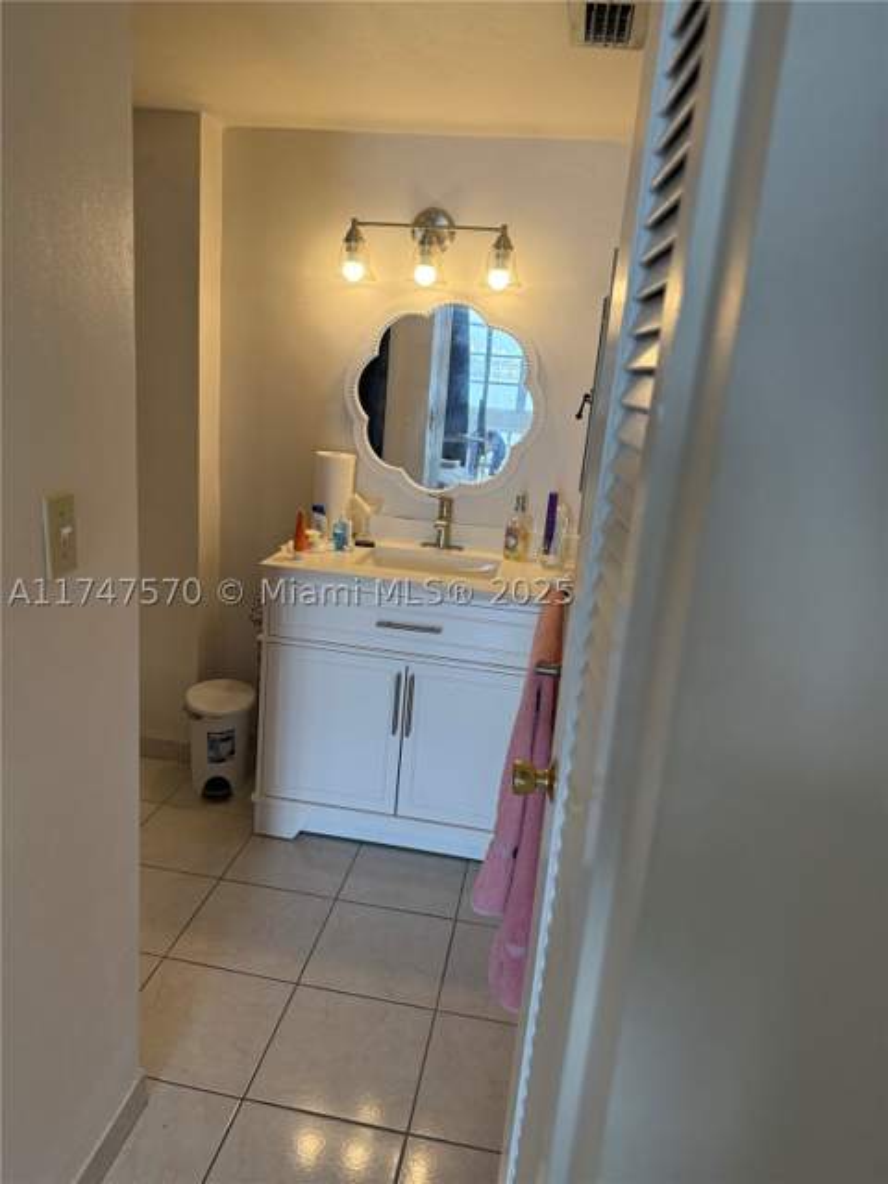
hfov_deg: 56.8
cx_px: 444
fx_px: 821
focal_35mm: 24
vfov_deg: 71.6
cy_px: 592
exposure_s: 1/120
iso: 200
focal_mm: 6.76
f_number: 1.78
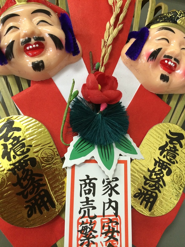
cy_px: 124
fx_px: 214
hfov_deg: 46.8
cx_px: 92
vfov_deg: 60.0
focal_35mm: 30
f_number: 2.2
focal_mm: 4.12
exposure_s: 1/30
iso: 160
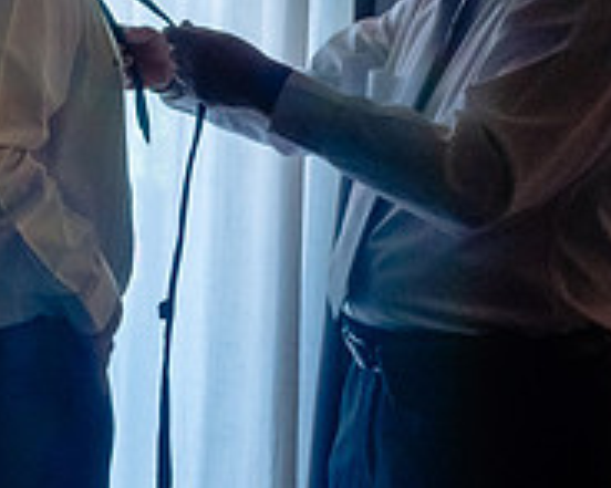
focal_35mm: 76
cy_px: 65
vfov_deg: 19.8
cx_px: -158
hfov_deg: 22.7
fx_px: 1374
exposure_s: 1/125
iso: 2500
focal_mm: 24
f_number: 2.5
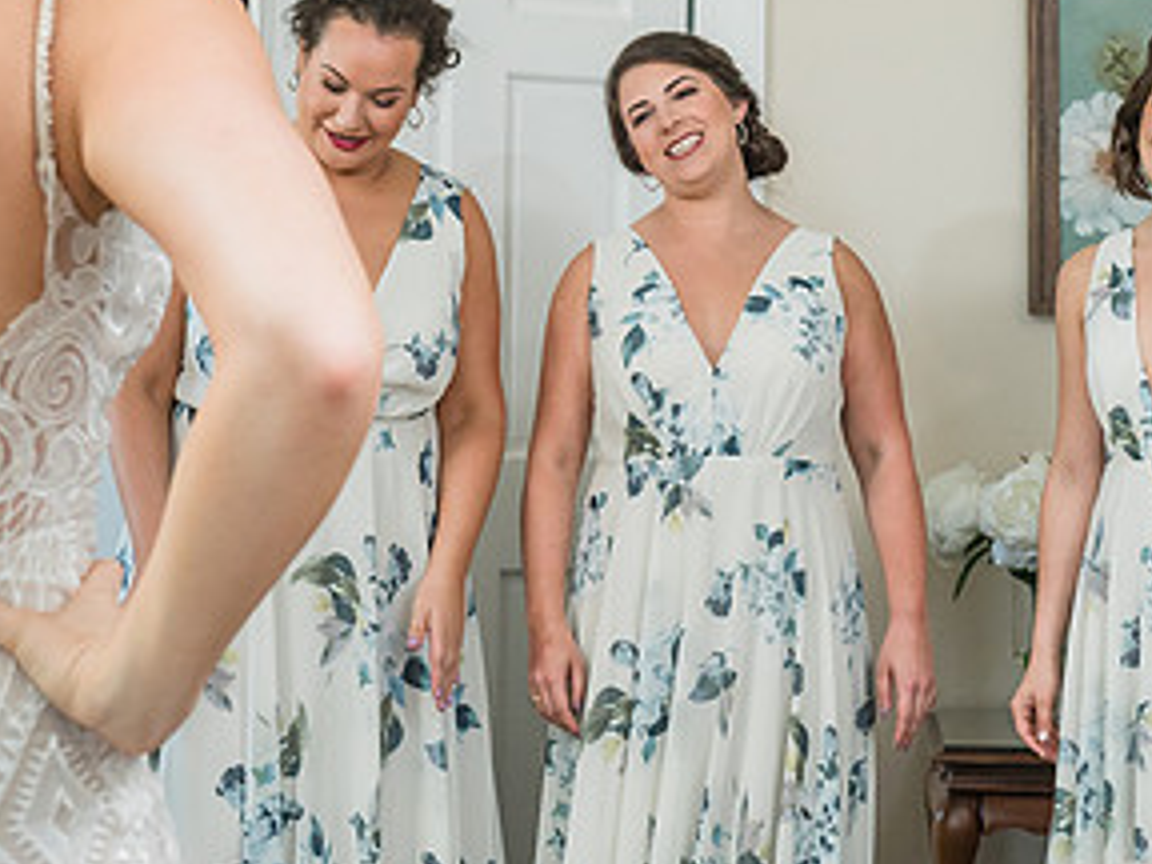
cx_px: 550
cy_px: 295
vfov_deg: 14.9
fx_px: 3295
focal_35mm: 99
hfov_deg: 19.8
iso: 1250
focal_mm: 35
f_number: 5.6
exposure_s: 1/200
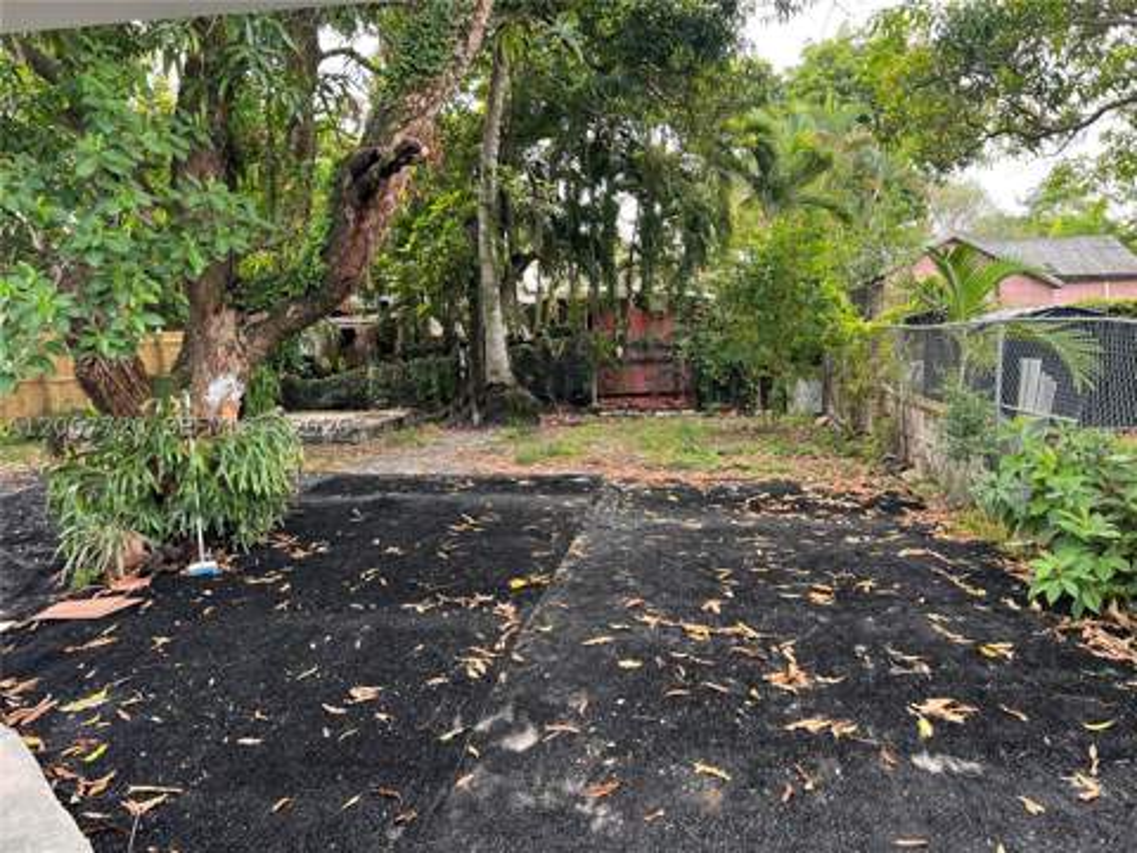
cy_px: 426
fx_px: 854
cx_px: 568
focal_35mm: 26
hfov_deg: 67.3
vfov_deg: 53.1
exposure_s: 1/121
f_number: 1.5
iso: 100
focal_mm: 5.7
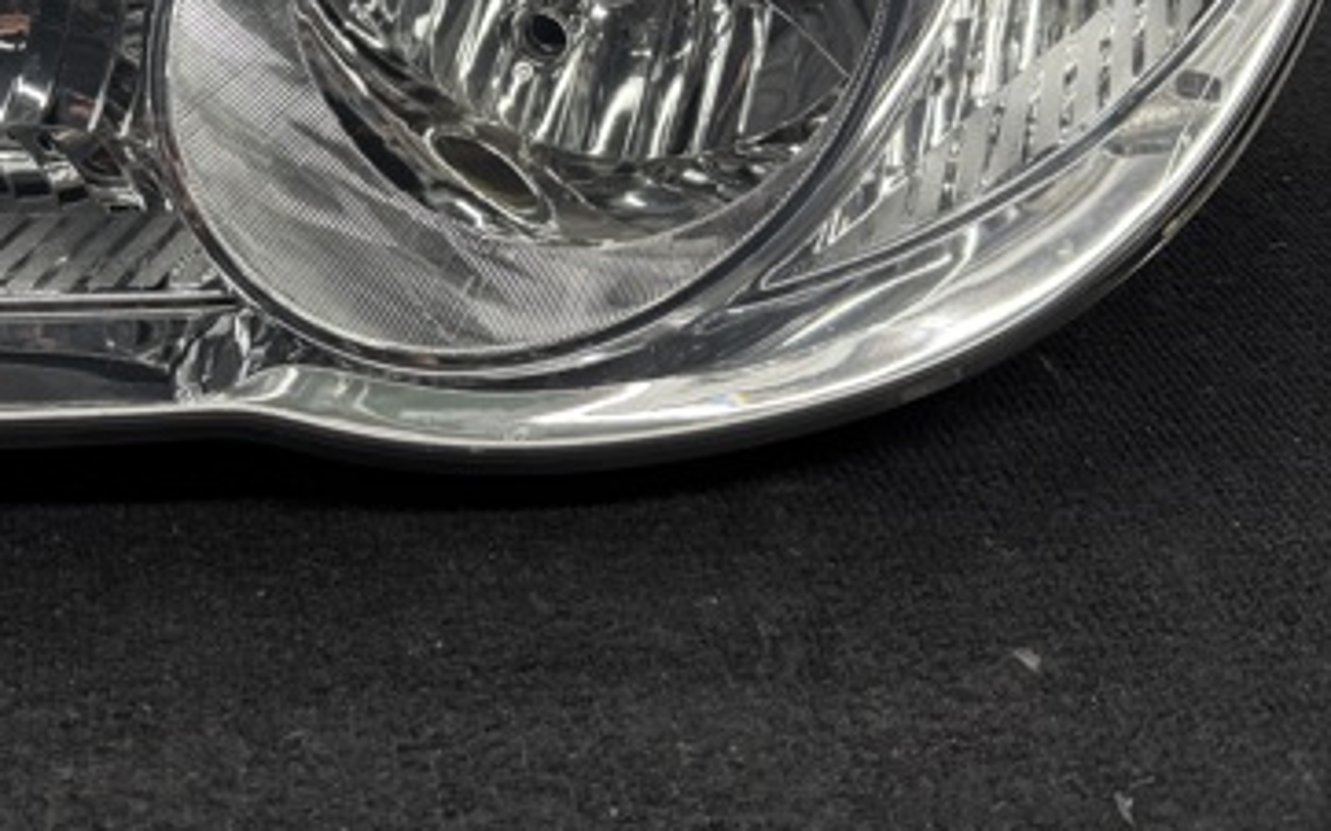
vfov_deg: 27.6
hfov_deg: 43.5
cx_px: 397
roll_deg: -3.0
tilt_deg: -27.8
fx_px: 1632
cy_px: 92
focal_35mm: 45
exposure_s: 1/138
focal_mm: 6.76
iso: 80
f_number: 1.78
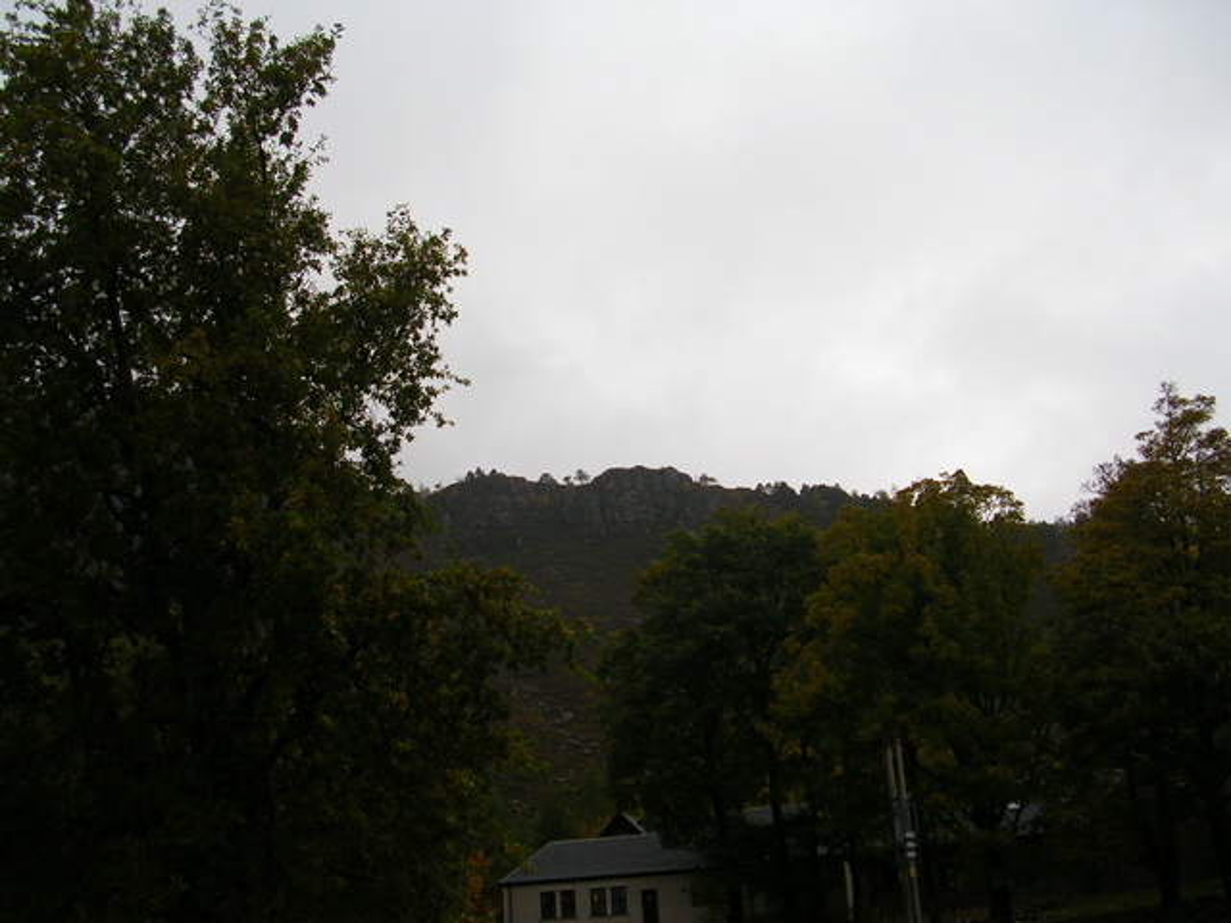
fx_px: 1351
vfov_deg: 37.7
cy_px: 462
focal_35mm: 38
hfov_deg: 49.0
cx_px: 616
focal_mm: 5.8
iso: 50
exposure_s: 1/202
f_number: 2.8
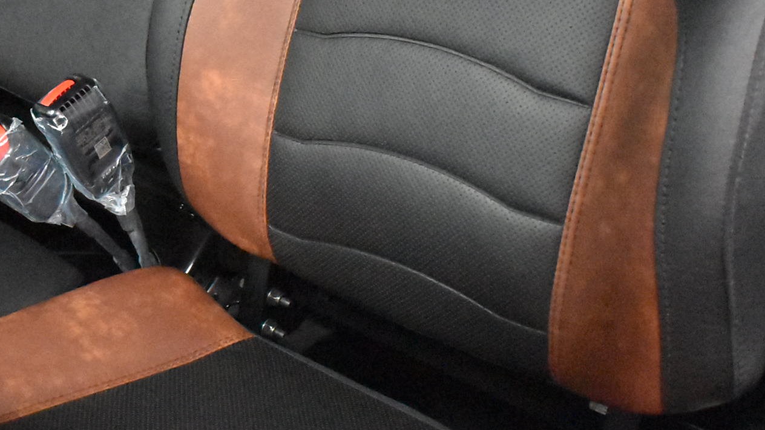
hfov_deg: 30.3
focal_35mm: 67
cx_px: 107
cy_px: 169
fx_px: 1359
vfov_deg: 18.0
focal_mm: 18
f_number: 3.5
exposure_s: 1/100
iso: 12800
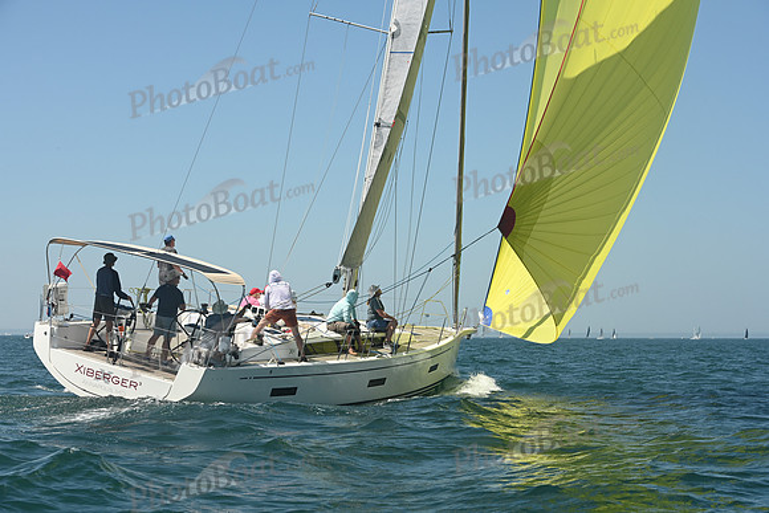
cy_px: 256
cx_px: 384
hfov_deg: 28.8
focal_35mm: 70
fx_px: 1496
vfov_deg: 19.5
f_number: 8
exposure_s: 1/1000
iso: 320
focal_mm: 70
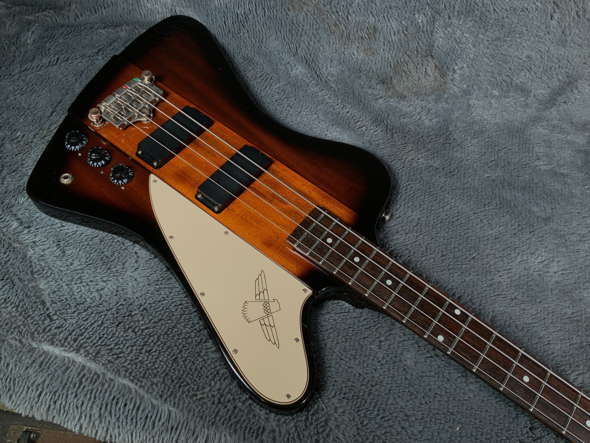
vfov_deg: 48.2
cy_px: 222
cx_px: 295
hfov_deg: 61.7
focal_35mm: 29
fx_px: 494
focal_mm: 3
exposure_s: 1/156
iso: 25
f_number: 1.8
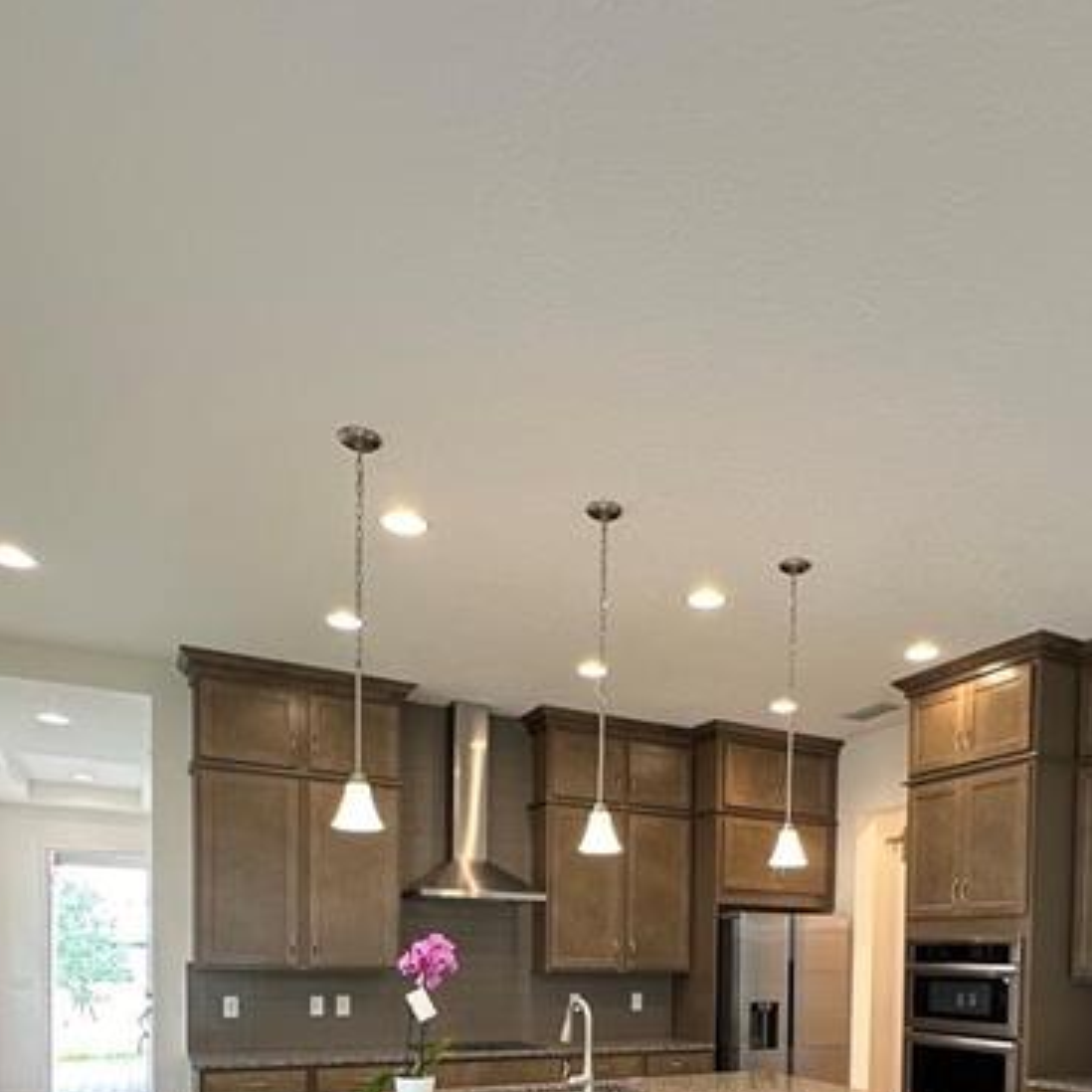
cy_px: 994
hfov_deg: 60.3
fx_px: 928
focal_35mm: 26
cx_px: 665
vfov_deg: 53.0
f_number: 2.2
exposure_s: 1/60
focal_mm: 2.22
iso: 200
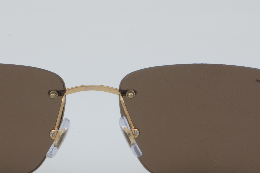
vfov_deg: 9.5
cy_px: 120
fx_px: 1039
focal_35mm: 144
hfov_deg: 14.2
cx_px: 93
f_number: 29
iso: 100
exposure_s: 1/4
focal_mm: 55
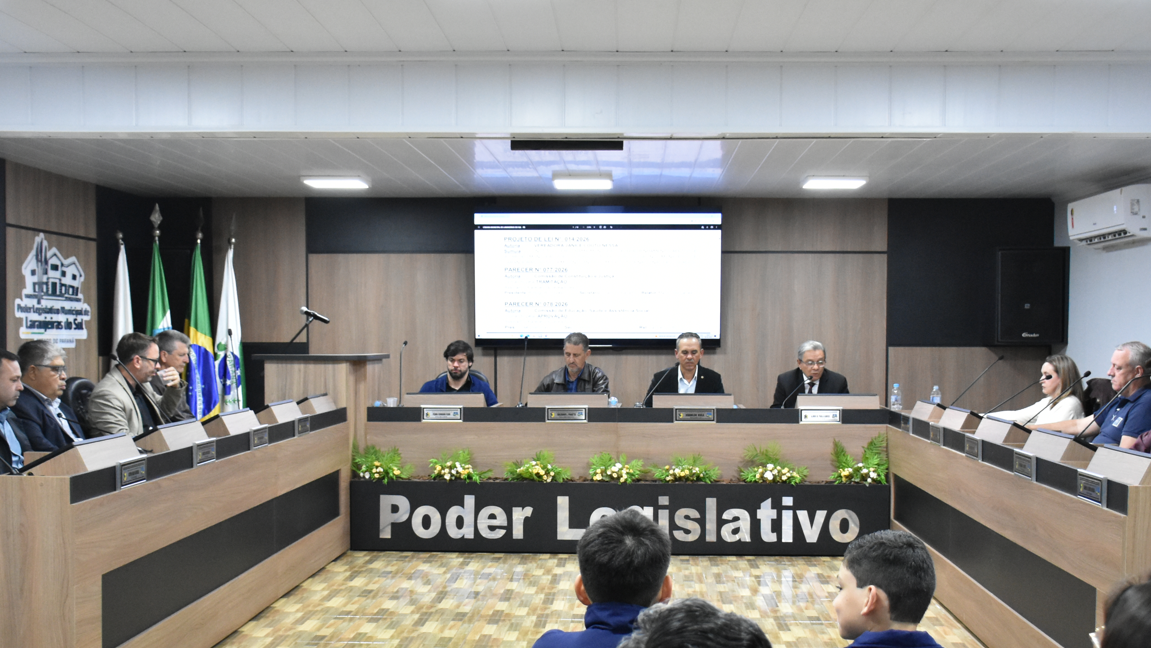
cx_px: 595
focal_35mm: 45
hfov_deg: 45.5
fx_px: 1373
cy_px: 408
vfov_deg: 26.4
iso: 2500
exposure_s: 1/80
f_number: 4.5
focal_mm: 20
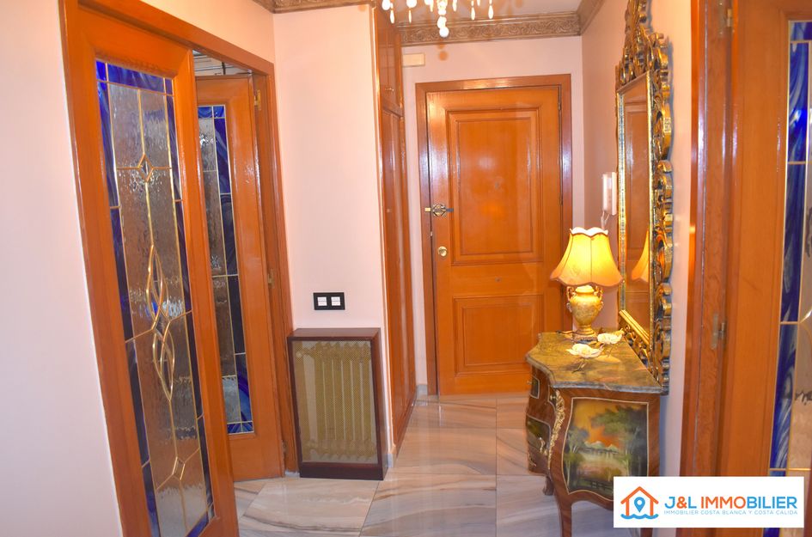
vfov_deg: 47.7
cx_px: 406
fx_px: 607
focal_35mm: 27
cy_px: 268
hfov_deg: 67.5
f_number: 3.5
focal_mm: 18
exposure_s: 1/125
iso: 1000
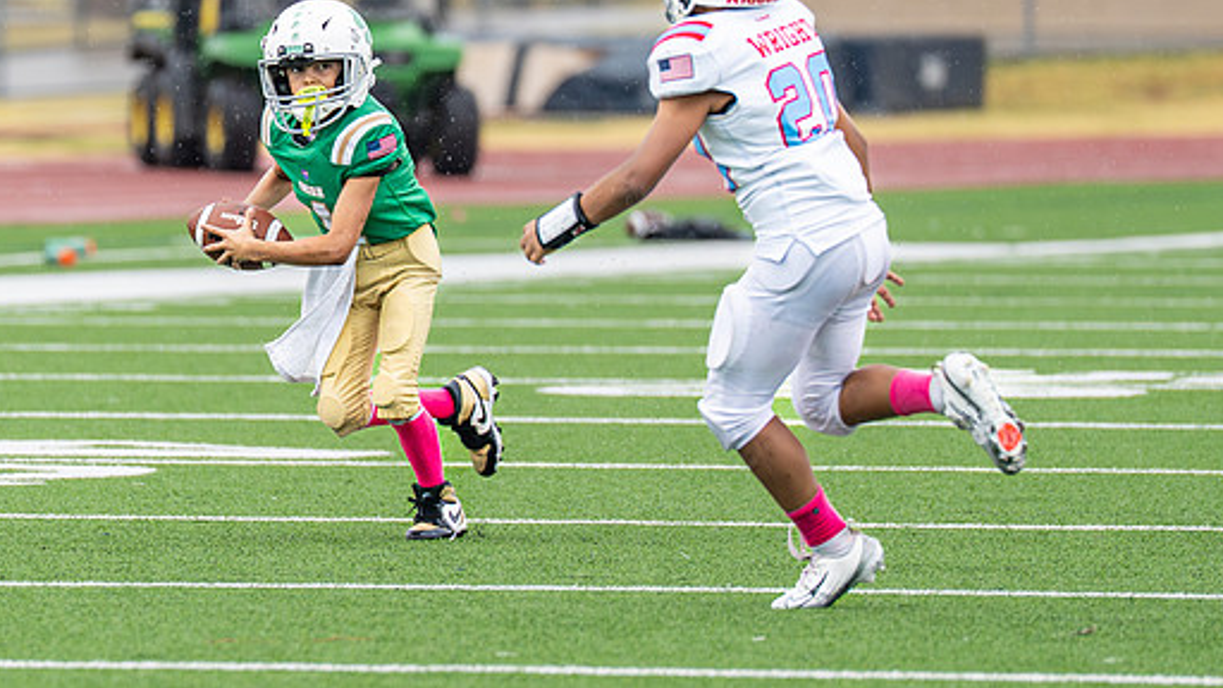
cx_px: 253
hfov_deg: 3.5
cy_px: 249
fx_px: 19749
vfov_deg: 2.0
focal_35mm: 609
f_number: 2.8
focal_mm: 200
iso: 400
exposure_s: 1/1000
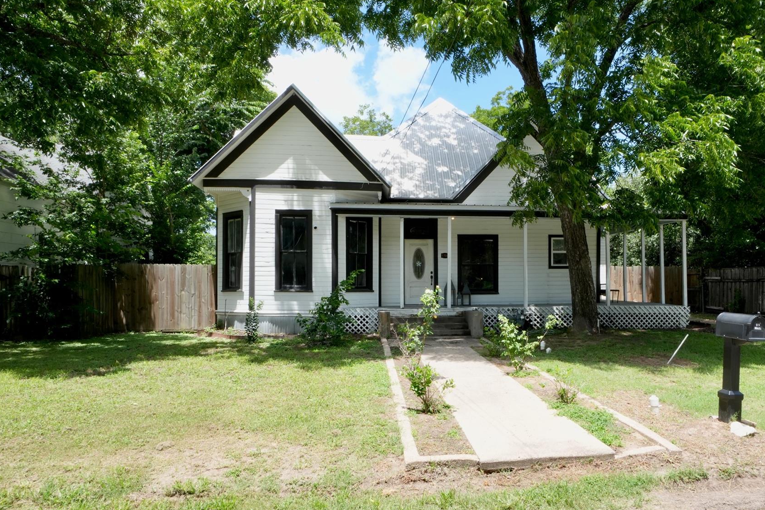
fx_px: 467
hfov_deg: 78.1
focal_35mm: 22
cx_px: 436
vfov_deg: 57.1
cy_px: 286
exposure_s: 1/50
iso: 400
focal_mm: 12
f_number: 22
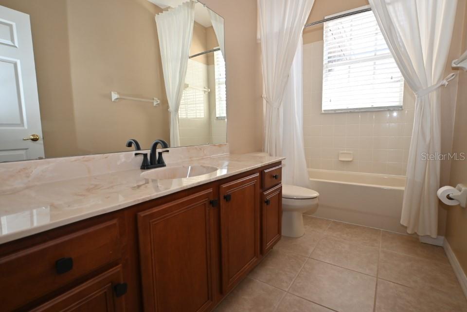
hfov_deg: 90.0
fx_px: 233
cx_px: 234
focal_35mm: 18
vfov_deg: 67.4
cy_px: 156
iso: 200
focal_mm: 12
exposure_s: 1/100
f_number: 5
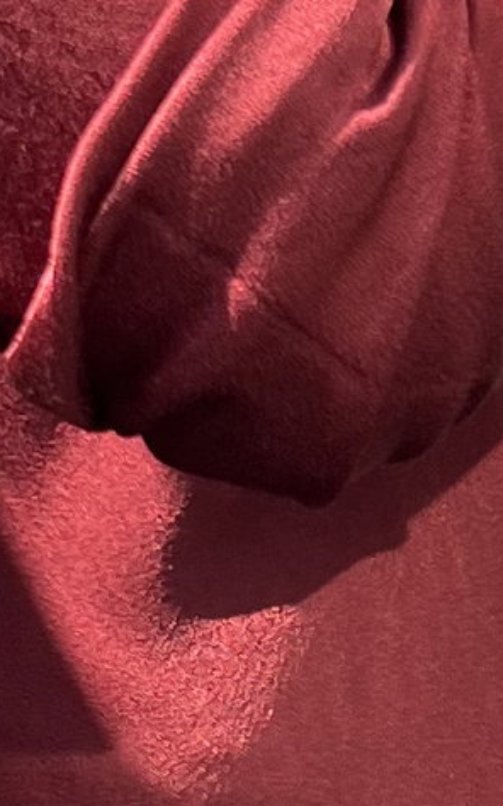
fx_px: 4082
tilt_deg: -26.7
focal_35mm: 186
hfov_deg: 7.0
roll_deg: -0.5
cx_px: 496
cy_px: 803
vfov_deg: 11.2
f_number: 1.5
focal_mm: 5.7
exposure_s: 1/723
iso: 50
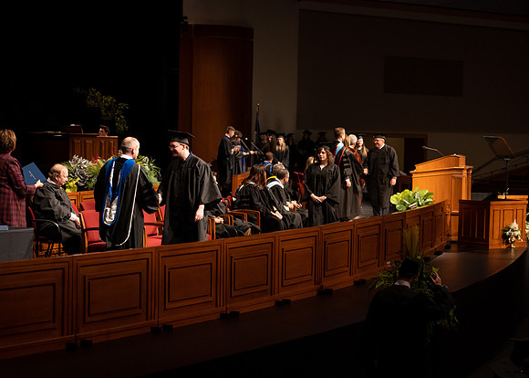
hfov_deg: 20.7
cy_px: 225
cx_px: 371
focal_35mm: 96
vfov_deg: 14.9
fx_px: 1443
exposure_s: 1/200
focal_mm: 70
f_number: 2.8
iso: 1250
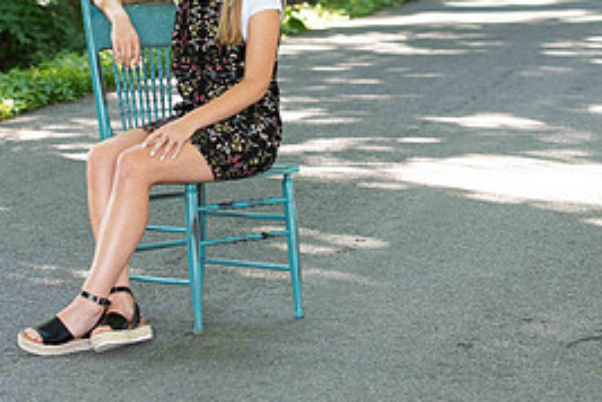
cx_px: 320
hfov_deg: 13.5
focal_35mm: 152
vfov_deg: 9.0
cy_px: 33
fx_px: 2542
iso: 640
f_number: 3.5
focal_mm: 70
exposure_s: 1/200
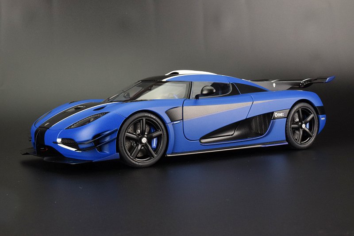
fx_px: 501
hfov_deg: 38.9
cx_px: 177
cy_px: 118
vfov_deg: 26.5
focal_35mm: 51
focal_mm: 34
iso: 800
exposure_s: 1/25
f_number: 25
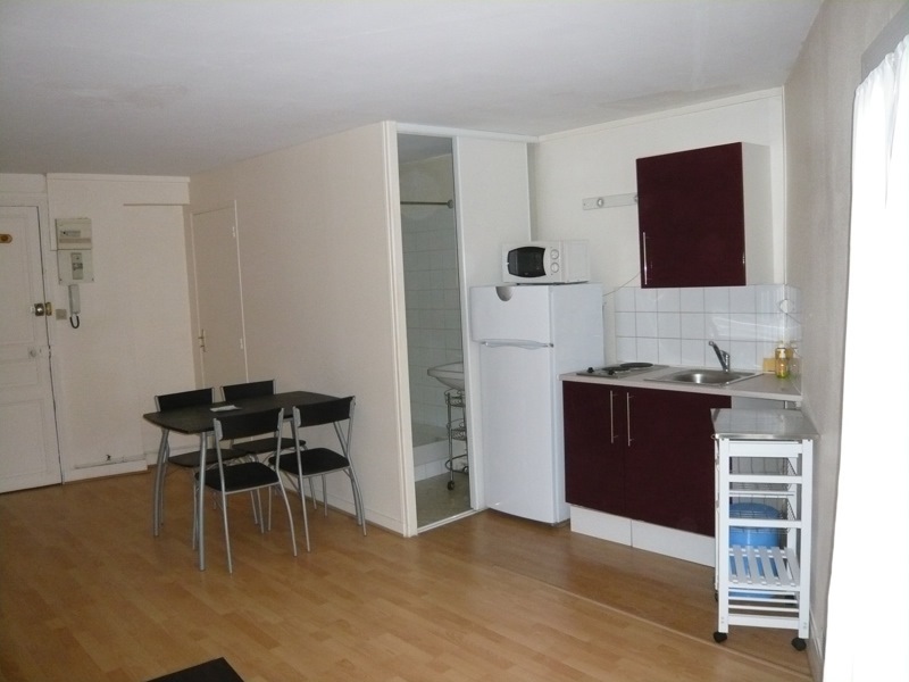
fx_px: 735
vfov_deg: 49.7
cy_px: 341
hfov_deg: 63.4
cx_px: 454
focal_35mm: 28
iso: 320
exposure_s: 1/30
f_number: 2.8
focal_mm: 4.6
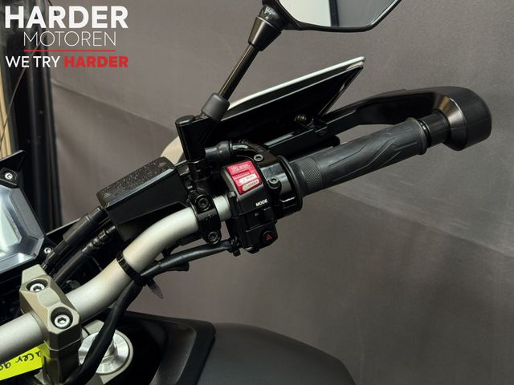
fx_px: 713
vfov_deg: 30.3
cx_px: 257
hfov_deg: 39.7
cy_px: 192
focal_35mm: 48
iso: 100
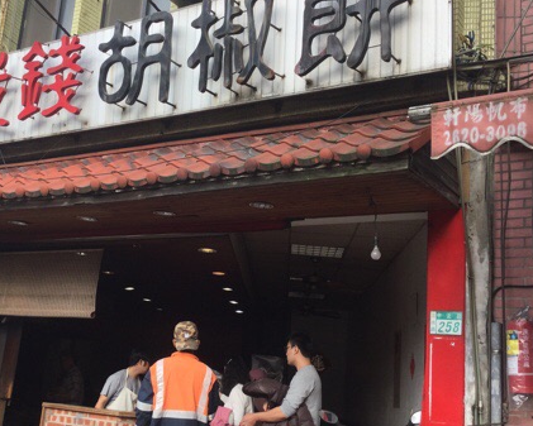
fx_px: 726
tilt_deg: +12.2
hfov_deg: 40.2
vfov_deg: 32.8
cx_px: 222
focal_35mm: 46
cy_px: 211
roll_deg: -7.9
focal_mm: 3.3
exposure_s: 1/359
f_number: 2.4
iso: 25
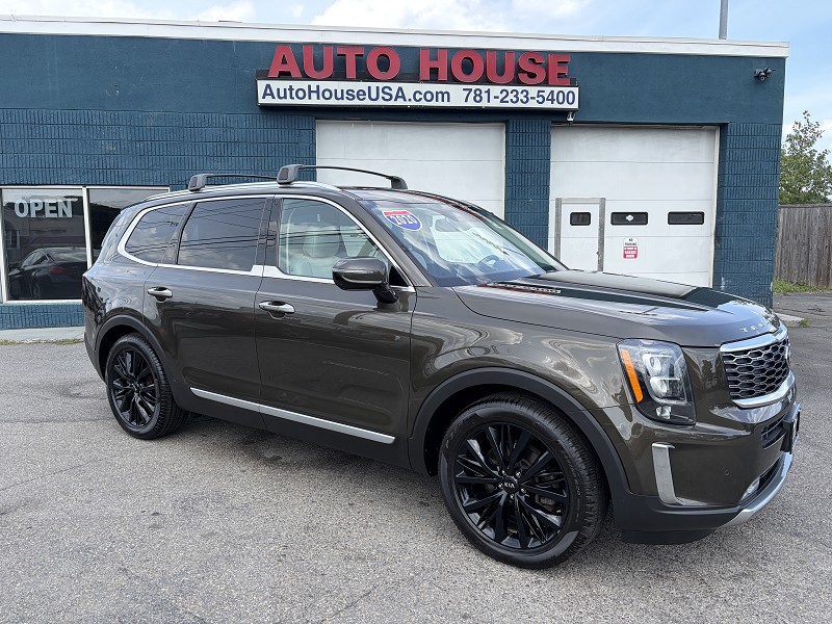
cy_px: 312
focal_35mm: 26
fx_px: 625
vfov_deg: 53.1
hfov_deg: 67.3
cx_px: 416
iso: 50
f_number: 1.6
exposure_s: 1/1099
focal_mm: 5.96
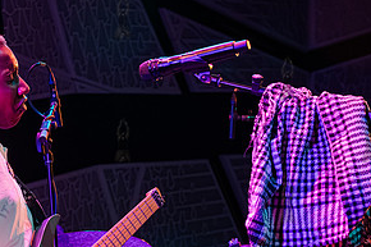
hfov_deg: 15.7
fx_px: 1339
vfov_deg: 10.5
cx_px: 122
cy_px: 139
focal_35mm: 130
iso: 10000
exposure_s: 1/400
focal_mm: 65
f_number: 5
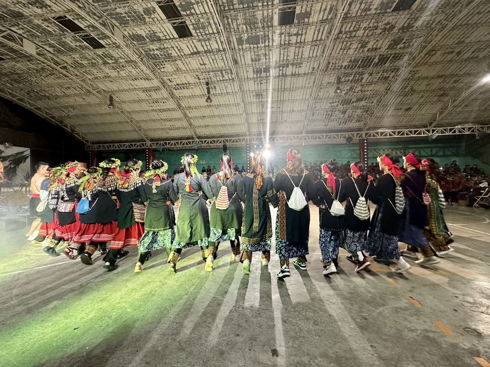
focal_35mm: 14
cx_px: 245
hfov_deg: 102.1
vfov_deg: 85.7
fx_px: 198
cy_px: 184
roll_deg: +0.3
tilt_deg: -1.5
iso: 250
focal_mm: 2.22
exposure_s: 1/60
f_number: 2.2
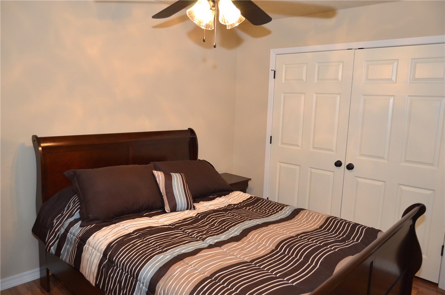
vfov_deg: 47.7
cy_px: 148
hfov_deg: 67.5
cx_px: 222
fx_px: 333
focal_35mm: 27
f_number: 4
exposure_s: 1/60
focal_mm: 18
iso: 800
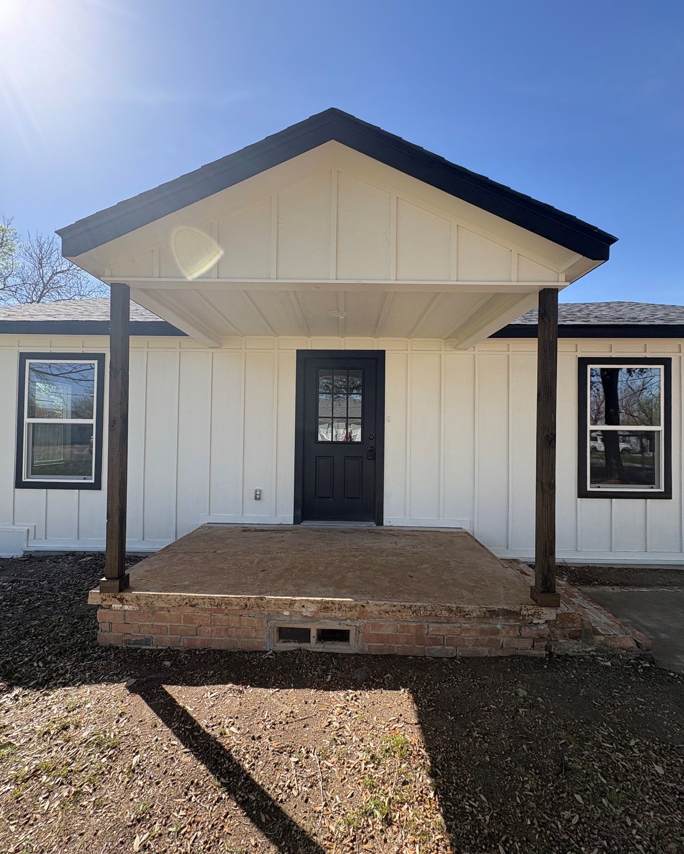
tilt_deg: +0.8
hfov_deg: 84.0
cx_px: 338
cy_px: 428
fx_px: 380
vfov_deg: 96.8
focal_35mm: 15
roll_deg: -0.5
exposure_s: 1/525
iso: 40
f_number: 2.2
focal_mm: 2.22
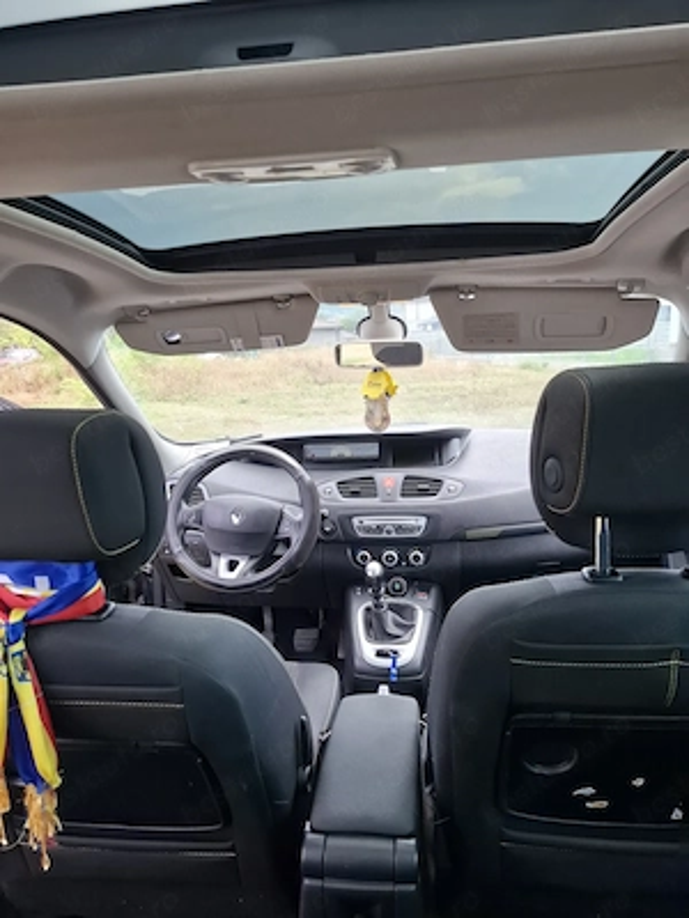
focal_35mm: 23
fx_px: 610
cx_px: 344
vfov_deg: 73.9
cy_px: 459
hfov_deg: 58.9
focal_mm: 5.54
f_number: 1.8
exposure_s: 1/100
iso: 50
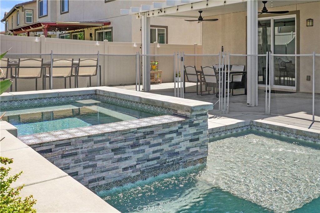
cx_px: 160
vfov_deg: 37.9
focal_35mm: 35
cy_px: 106
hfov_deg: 54.4
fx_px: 311
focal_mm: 35
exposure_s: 1/160
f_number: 11
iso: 100
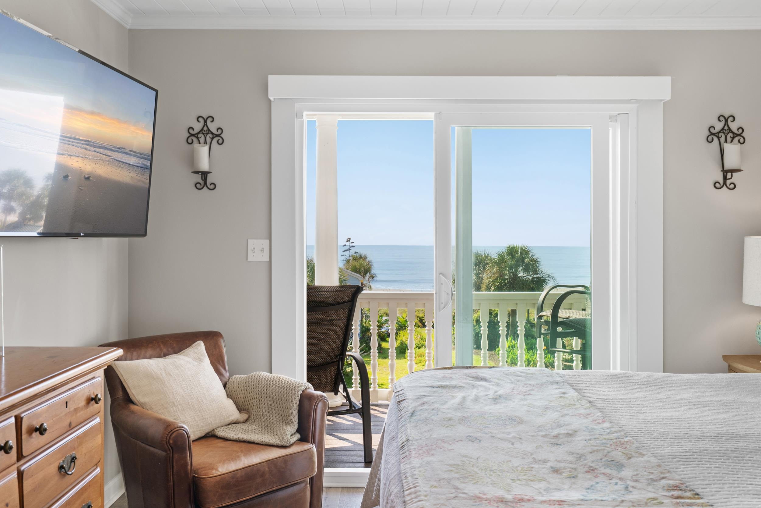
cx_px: 380
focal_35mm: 32
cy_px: 254
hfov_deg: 58.7
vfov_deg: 41.1
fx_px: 676
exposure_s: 1/15
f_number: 8
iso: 400
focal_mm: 32
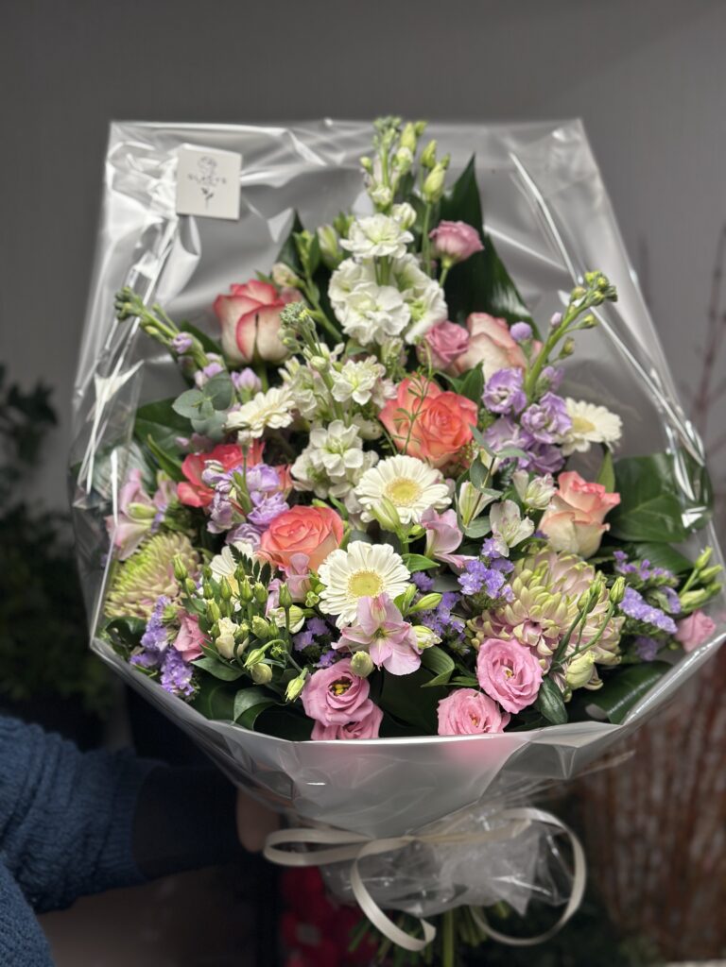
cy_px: 484
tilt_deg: -11.1
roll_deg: -0.3
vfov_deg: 39.7
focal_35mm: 48
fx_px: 1342
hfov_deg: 30.3
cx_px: 363
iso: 64
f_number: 1.78
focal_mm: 6.86
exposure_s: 1/100
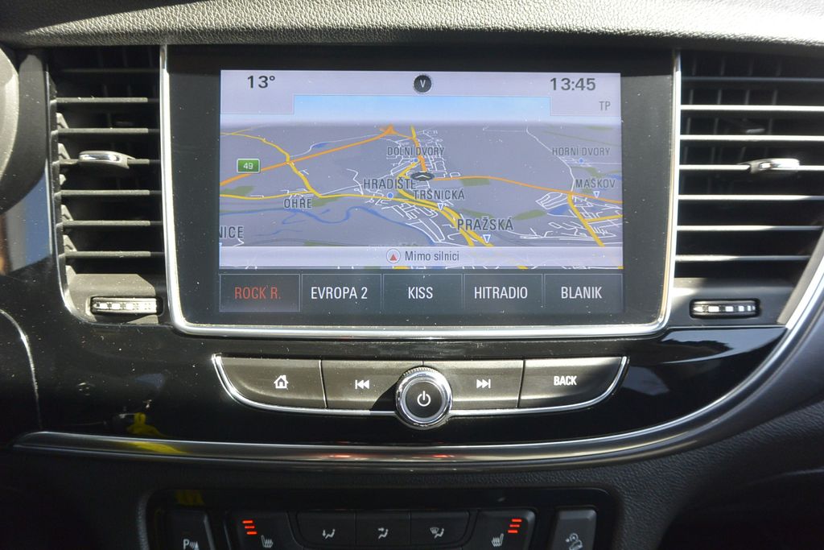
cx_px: 412
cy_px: 275
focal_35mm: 29
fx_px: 664
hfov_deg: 63.7
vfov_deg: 45.0
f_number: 3.5
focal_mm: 11
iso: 200
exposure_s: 1/200
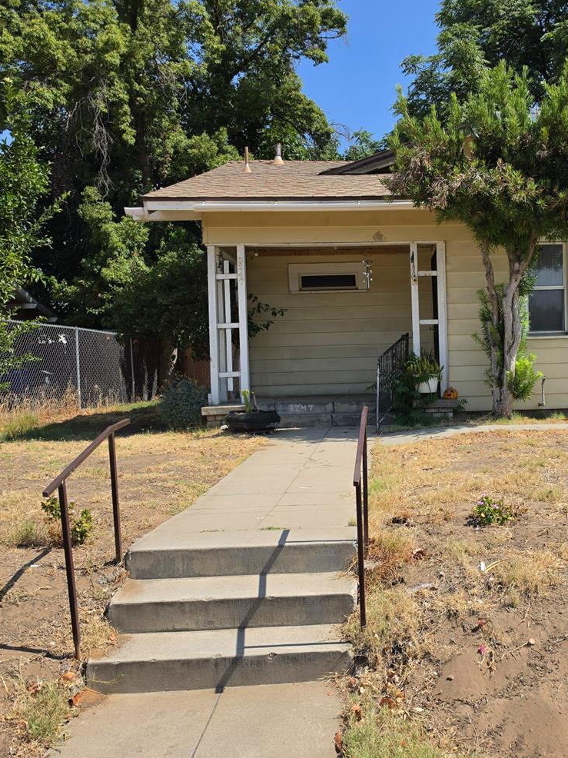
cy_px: 402
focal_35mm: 35
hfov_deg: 39.6
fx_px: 766
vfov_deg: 52.6
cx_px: 423
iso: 64
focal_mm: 6.5
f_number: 1.4
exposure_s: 1/5955
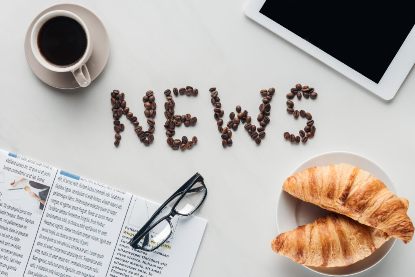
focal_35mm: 50
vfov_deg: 27.0
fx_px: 576
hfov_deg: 39.6
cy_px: 138
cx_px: 208
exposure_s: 1/160
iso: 64
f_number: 4.5
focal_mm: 50
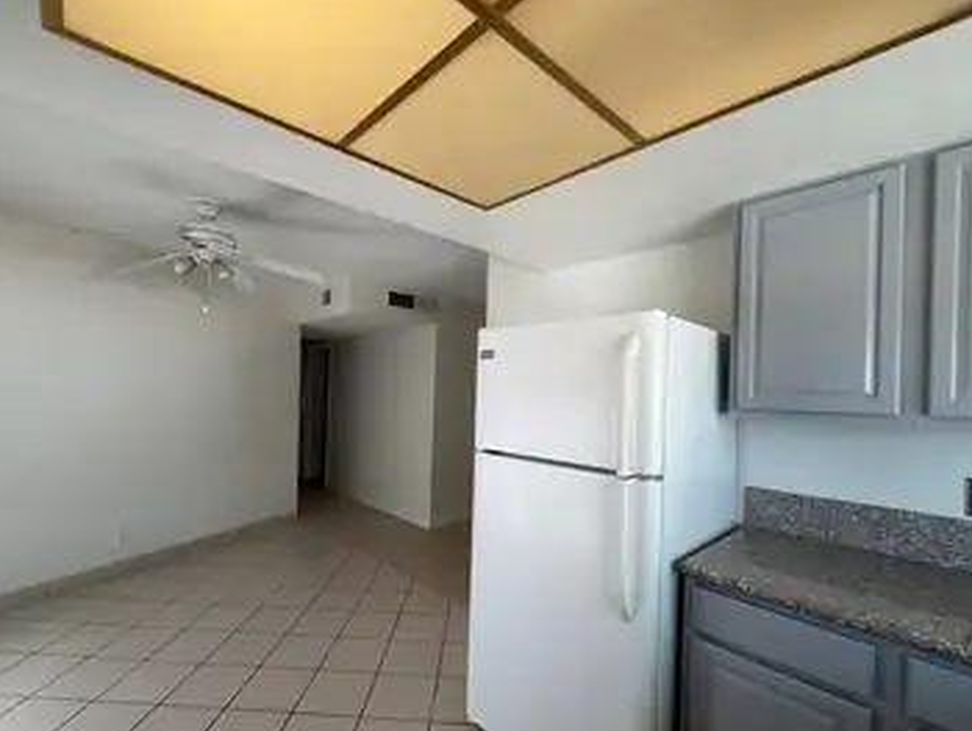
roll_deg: -1.2
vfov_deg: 78.1
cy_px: 392
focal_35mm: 16
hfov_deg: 94.4
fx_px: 450
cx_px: 464
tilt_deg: +0.4
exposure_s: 1/120
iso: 80
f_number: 2.2
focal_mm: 2.22
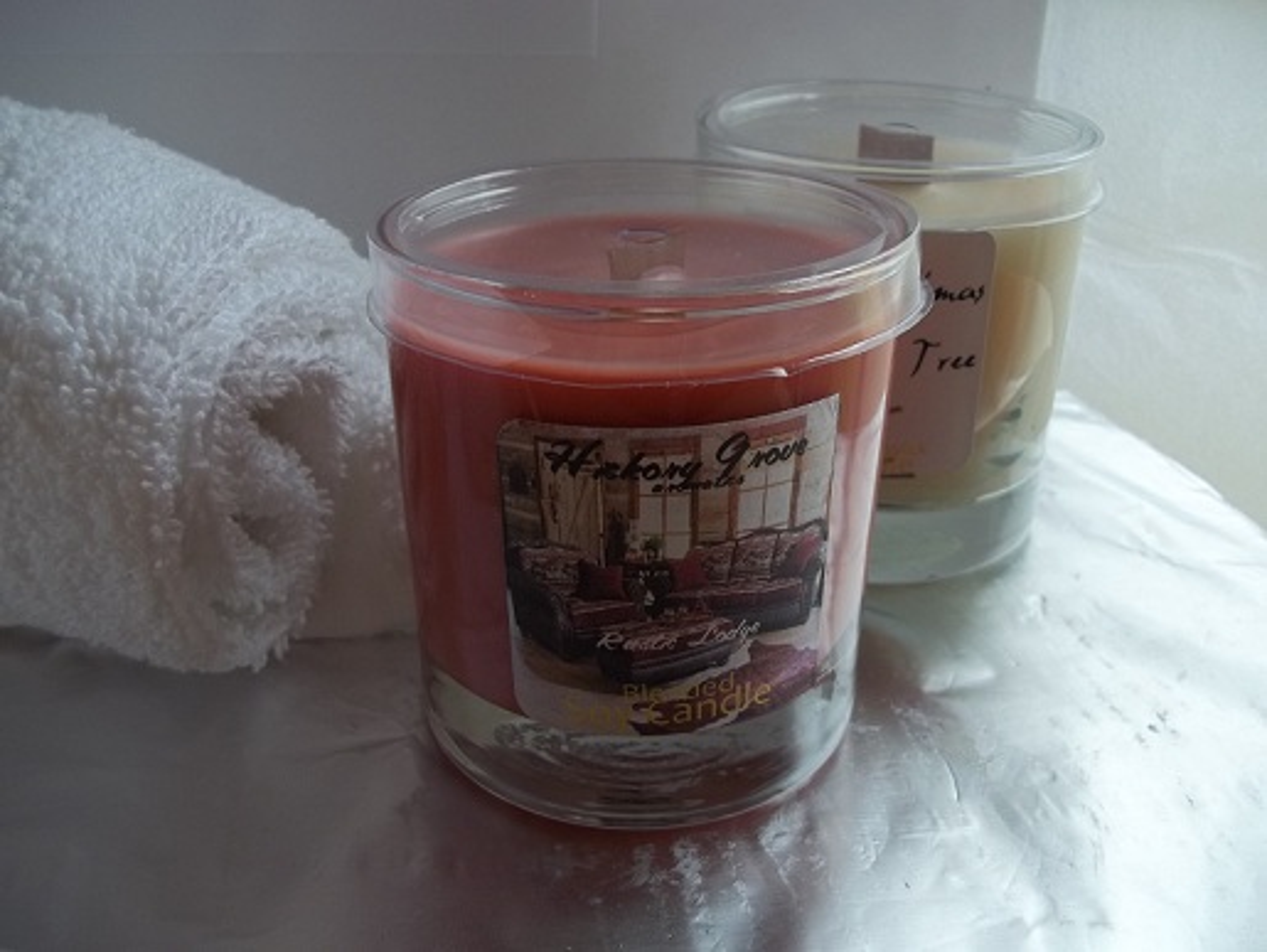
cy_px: 476
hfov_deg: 56.8
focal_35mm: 32
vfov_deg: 44.2
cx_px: 634
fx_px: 1172
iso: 64
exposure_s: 1/40
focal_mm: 5.7
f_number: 2.9
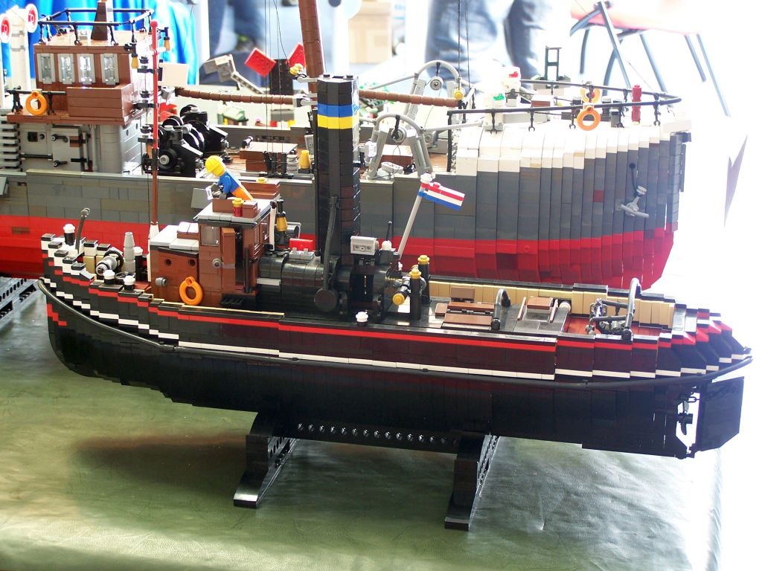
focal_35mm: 69
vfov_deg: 21.3
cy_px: 286
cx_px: 381
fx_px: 1519
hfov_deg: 28.2
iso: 80
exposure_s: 1/2
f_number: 3.2
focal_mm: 11.5
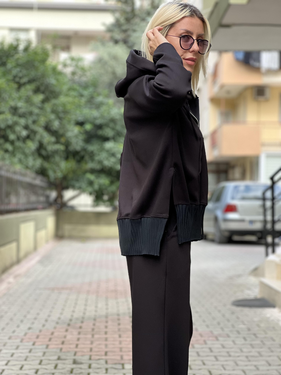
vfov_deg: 25.3
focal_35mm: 77
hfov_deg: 19.1
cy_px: 188
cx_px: 140
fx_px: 833
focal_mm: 9
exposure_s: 1/121
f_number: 2.8
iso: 160
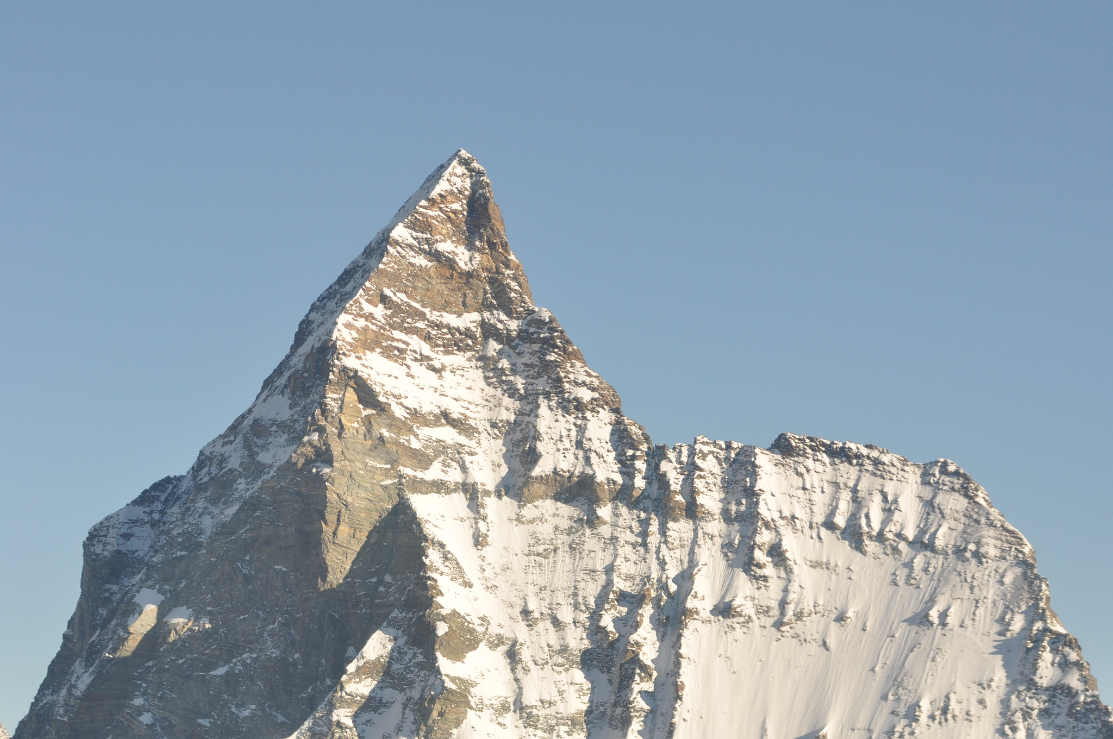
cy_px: 370
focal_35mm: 180
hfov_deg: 11.4
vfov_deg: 7.6
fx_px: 5558
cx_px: 556
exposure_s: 1/1000
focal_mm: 120
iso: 400
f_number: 7.1
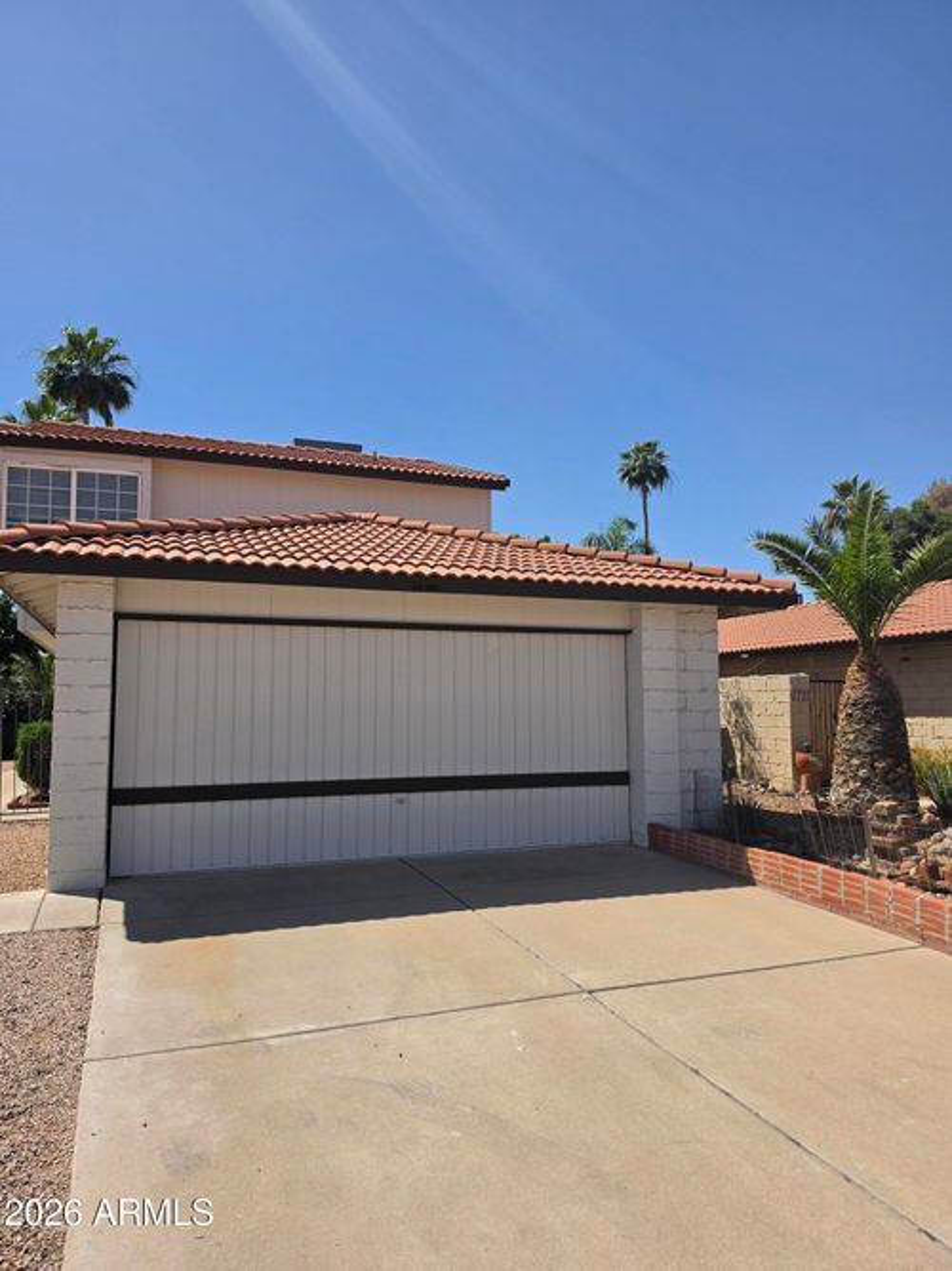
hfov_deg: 58.9
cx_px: 476
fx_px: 844
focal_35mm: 23
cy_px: 636
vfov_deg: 73.9
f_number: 1.4
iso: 64
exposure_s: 1/7622
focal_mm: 6.5
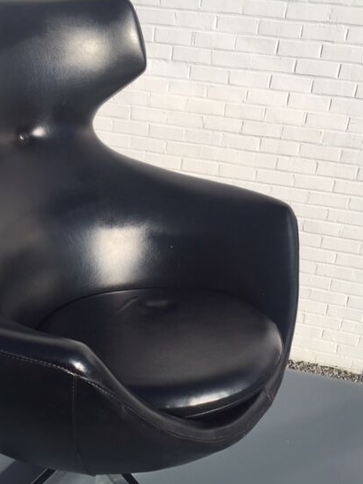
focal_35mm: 34
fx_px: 476
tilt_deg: -20.2
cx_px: 167
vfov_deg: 54.0
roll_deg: -5.2
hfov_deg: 41.7
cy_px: 238
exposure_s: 1/2639
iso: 32
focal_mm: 4.15
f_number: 2.2
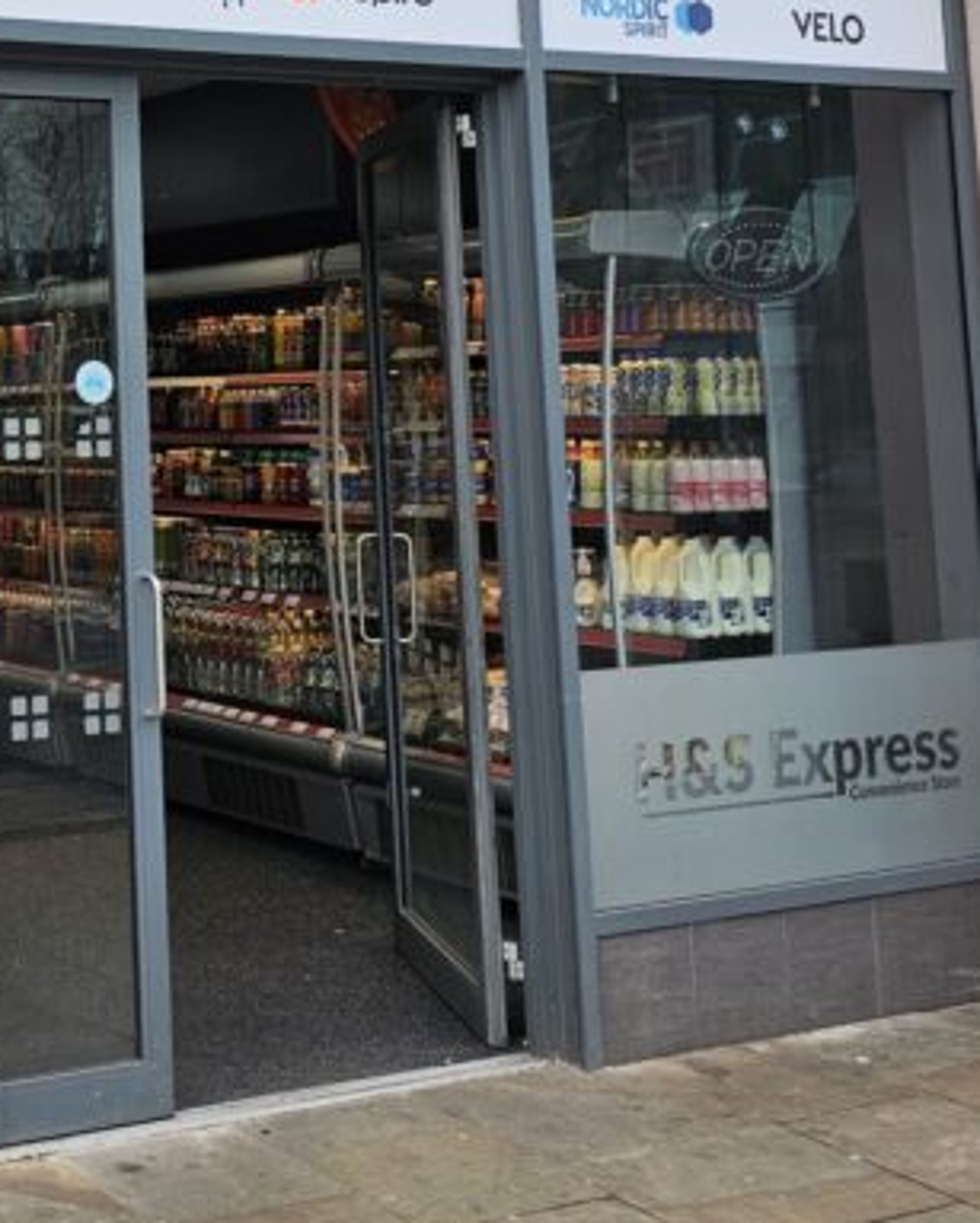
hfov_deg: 24.1
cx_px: -48
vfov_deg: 30.3
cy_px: 172
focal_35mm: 60
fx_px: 2173
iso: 12
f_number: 1.7
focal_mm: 6.3
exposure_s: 1/180
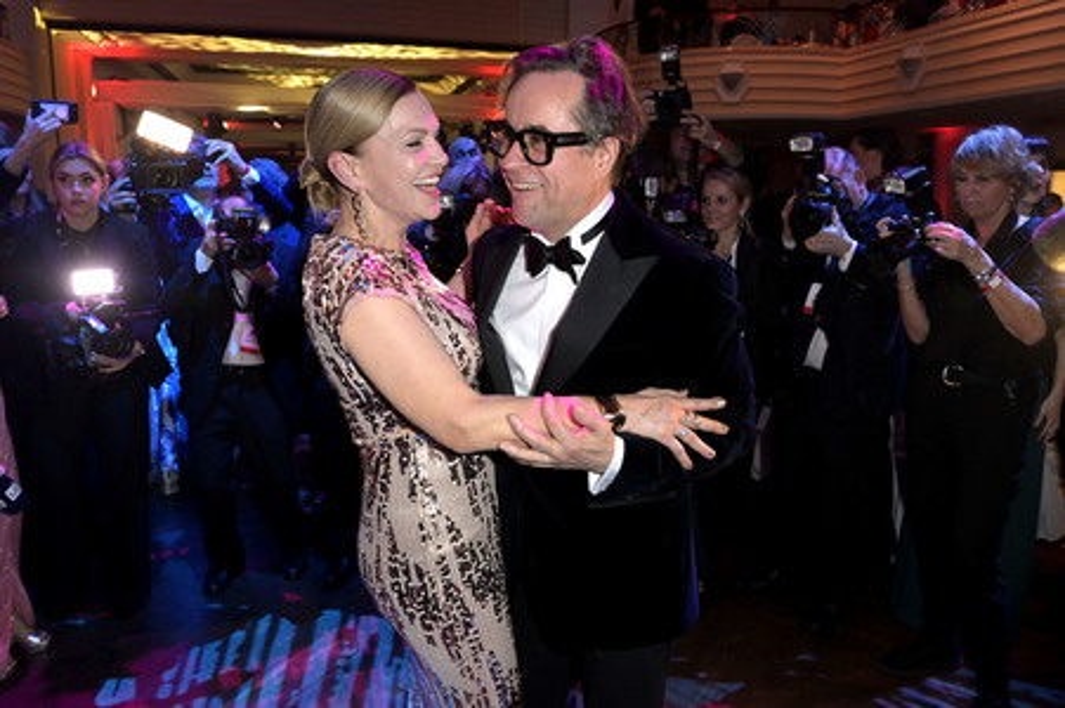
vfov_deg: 53.1
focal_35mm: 24
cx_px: 532
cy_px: 354
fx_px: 709
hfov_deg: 73.8
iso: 6400
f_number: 5
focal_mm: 24
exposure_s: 1/250
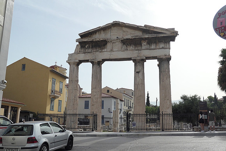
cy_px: 76
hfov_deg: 53.1
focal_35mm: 36
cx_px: 113
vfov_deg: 36.9
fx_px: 226
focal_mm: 8.8
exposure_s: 1/3200
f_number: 3.3
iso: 200
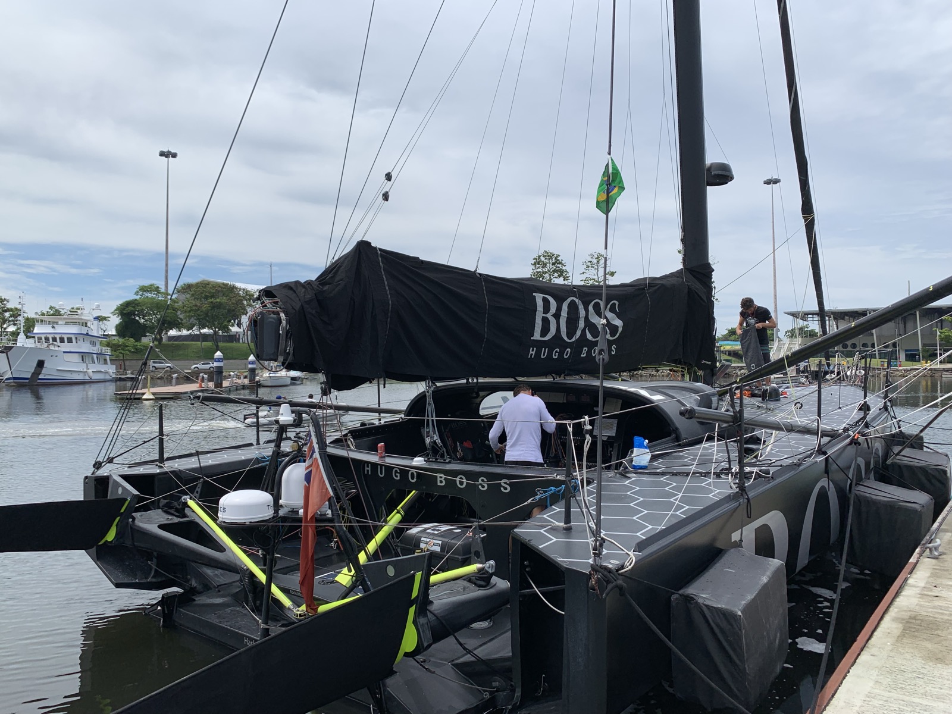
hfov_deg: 67.3
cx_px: 476
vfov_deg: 53.1
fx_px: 715
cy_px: 357
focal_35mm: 26
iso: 25
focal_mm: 4.25
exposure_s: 1/3401
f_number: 1.8
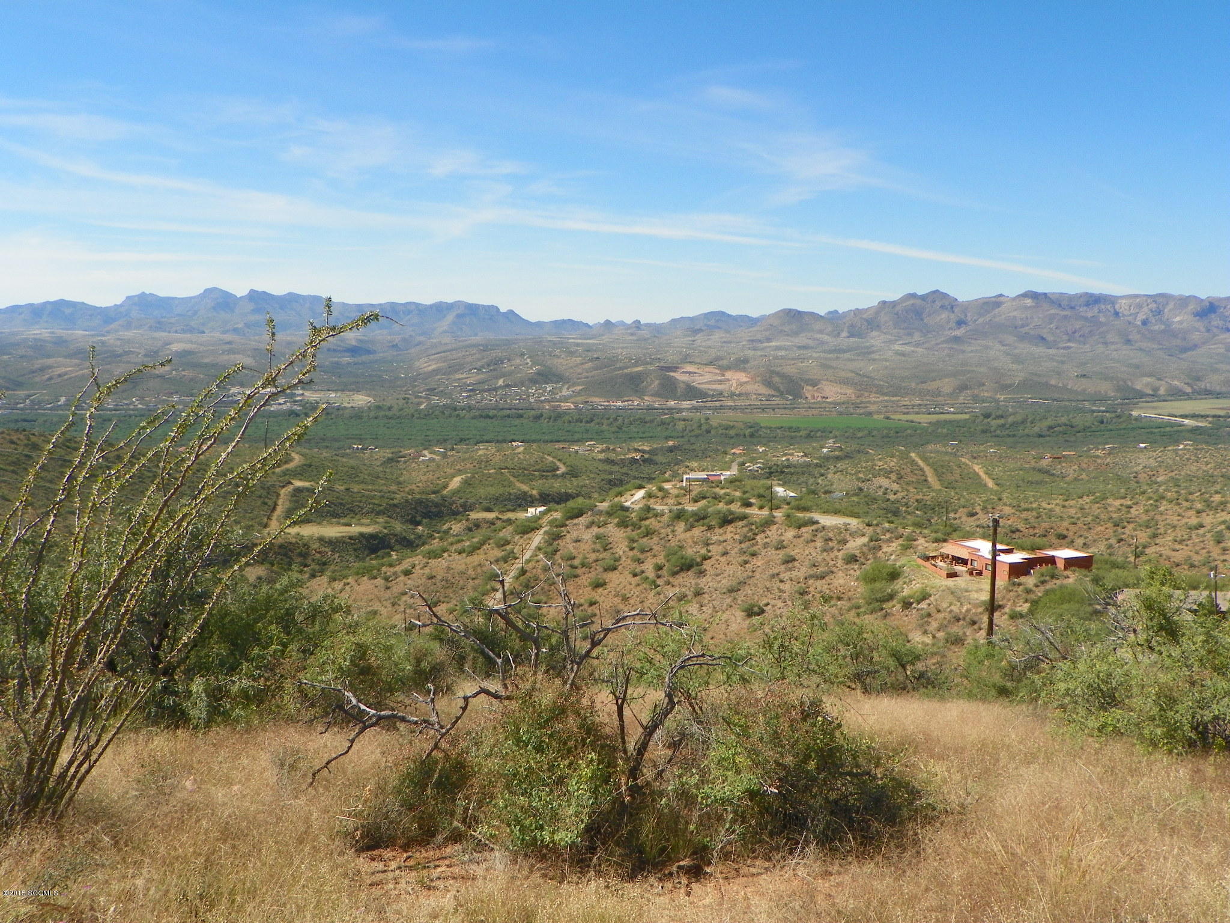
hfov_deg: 56.8
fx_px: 1137
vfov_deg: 44.2
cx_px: 615
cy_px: 462
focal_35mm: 32
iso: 64
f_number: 5.6
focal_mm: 5.7
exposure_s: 1/320
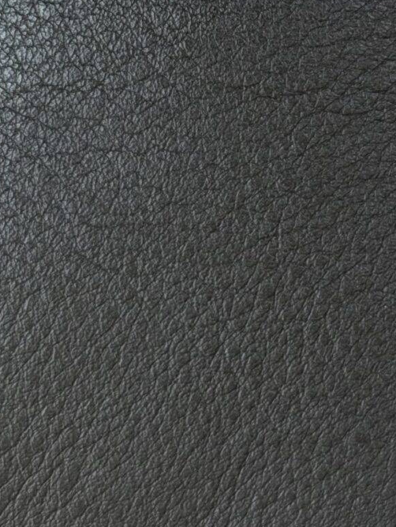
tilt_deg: -41.7
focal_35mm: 159
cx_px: 180
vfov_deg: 12.1
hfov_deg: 9.3
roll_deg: +3.1
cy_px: -127
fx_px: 2425
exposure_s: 1/121
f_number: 1.78
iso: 80
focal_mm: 6.76
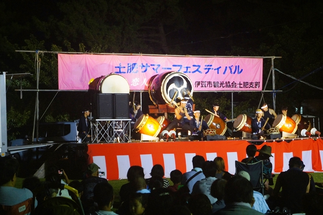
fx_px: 739
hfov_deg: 24.7
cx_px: 162
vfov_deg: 16.5
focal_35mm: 82
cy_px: 108
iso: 1600
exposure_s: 1/50
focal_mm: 55
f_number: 5.6
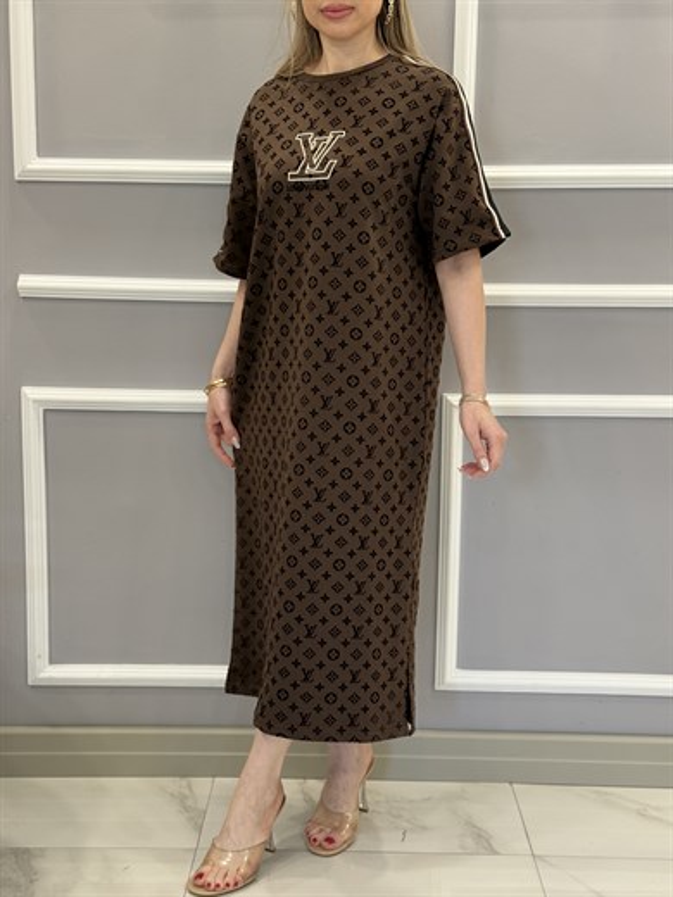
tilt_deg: -9.1
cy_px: 448
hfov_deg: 30.3
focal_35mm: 48
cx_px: 336
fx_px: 1244
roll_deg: -1.0
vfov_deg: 39.7
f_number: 1.78
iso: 100
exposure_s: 1/67
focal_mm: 6.76
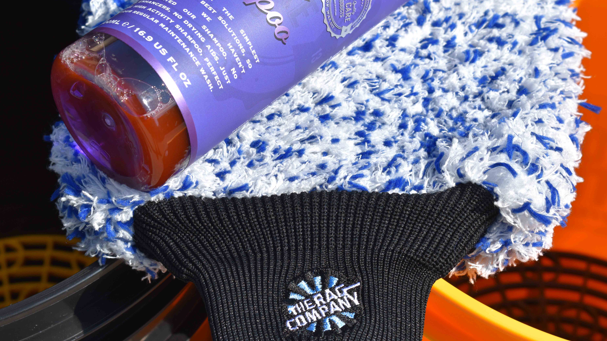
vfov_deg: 14.0
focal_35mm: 87
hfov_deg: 24.6
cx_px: 303
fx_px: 1393
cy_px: 183
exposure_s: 1/400
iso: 200
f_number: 10
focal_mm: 55
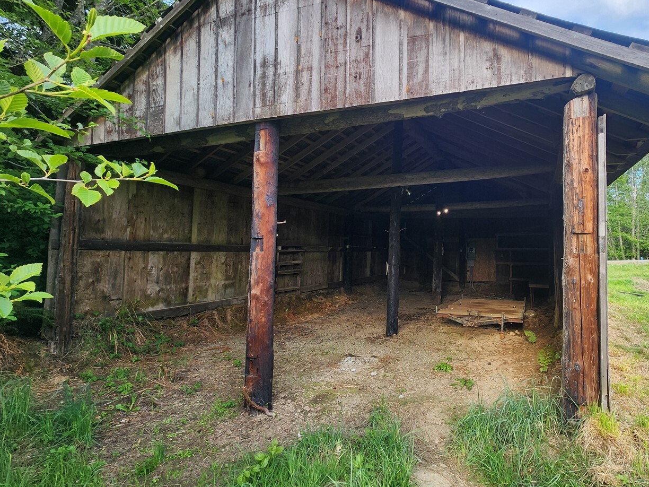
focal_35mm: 17
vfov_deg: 74.7
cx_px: 415
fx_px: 319
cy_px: 239
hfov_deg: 88.8
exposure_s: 1/220
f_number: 2.2
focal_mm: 2.2
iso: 50
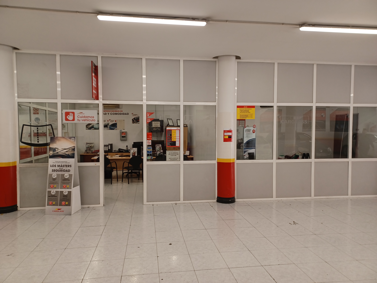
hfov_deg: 69.4
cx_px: 188
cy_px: 142
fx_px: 272
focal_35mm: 25
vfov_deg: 54.9
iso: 100
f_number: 1.8
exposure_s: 1/50
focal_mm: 4.6
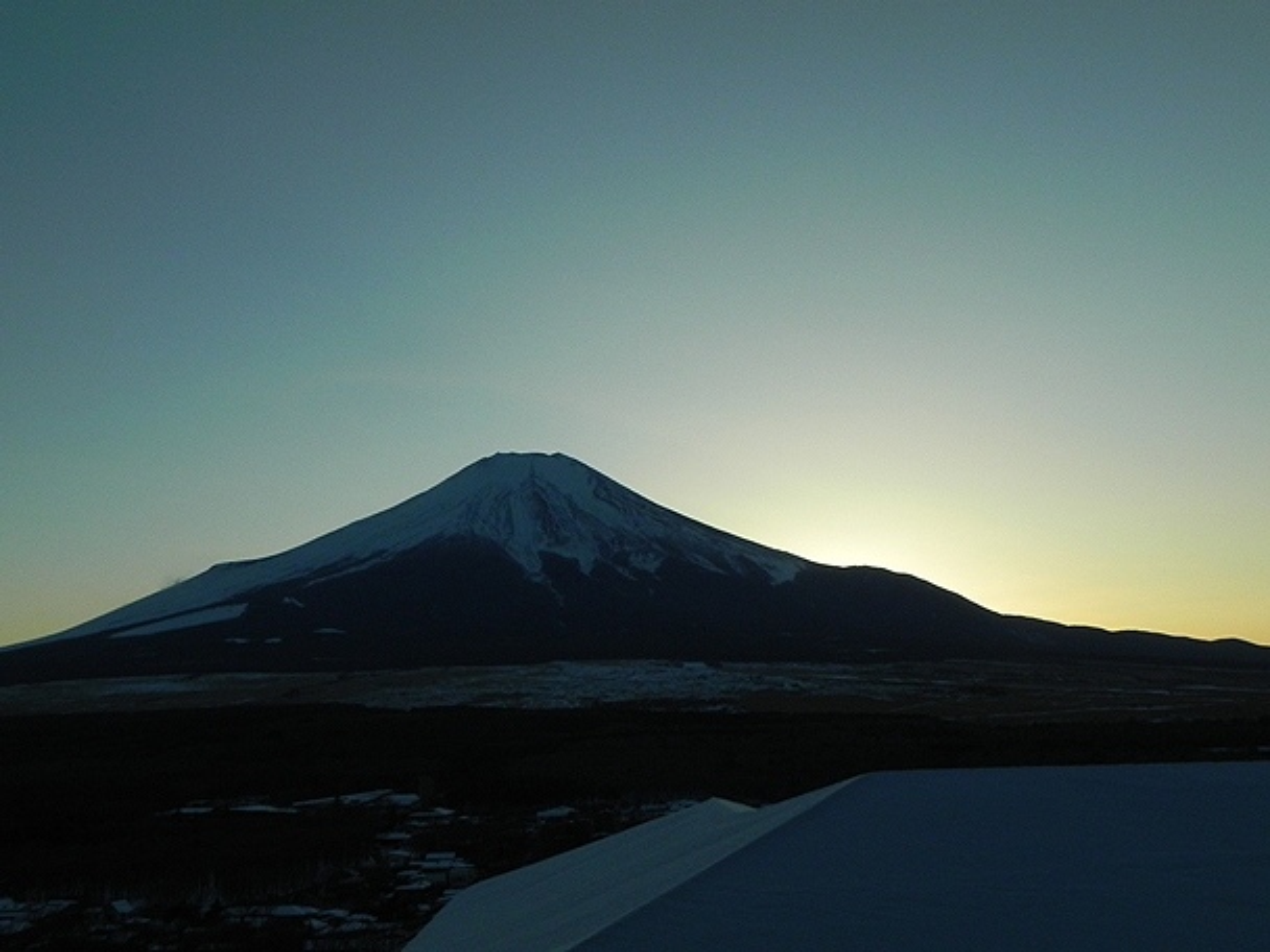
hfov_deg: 50.1
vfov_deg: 38.7
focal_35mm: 37
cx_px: 635
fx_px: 1357
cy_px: 476
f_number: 4
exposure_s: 1/2000
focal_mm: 6.6
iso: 200
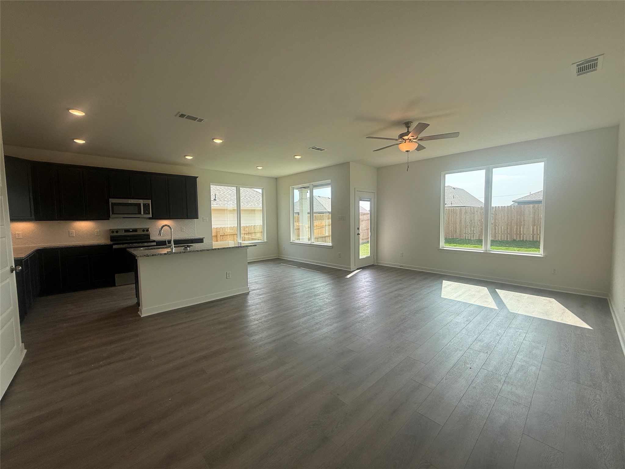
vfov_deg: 85.7
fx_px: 253
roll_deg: +0.5
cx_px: 312
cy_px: 234
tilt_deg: -3.6
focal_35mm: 14
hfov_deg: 102.1
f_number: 2.2
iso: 64
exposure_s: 1/506
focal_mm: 2.22
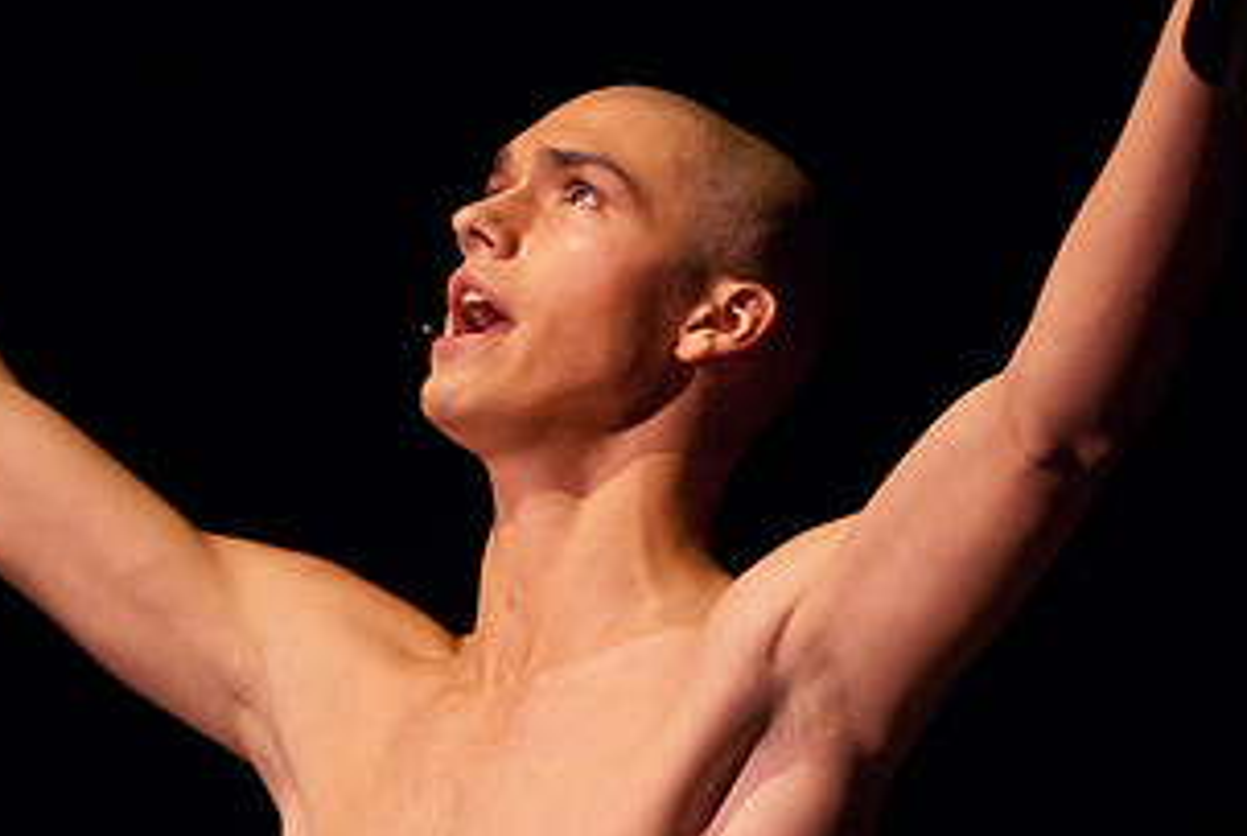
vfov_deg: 4.8
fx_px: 9956
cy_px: 161
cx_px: 407
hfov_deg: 7.2
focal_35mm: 287
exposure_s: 1/50
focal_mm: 100
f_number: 2.8
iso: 1000
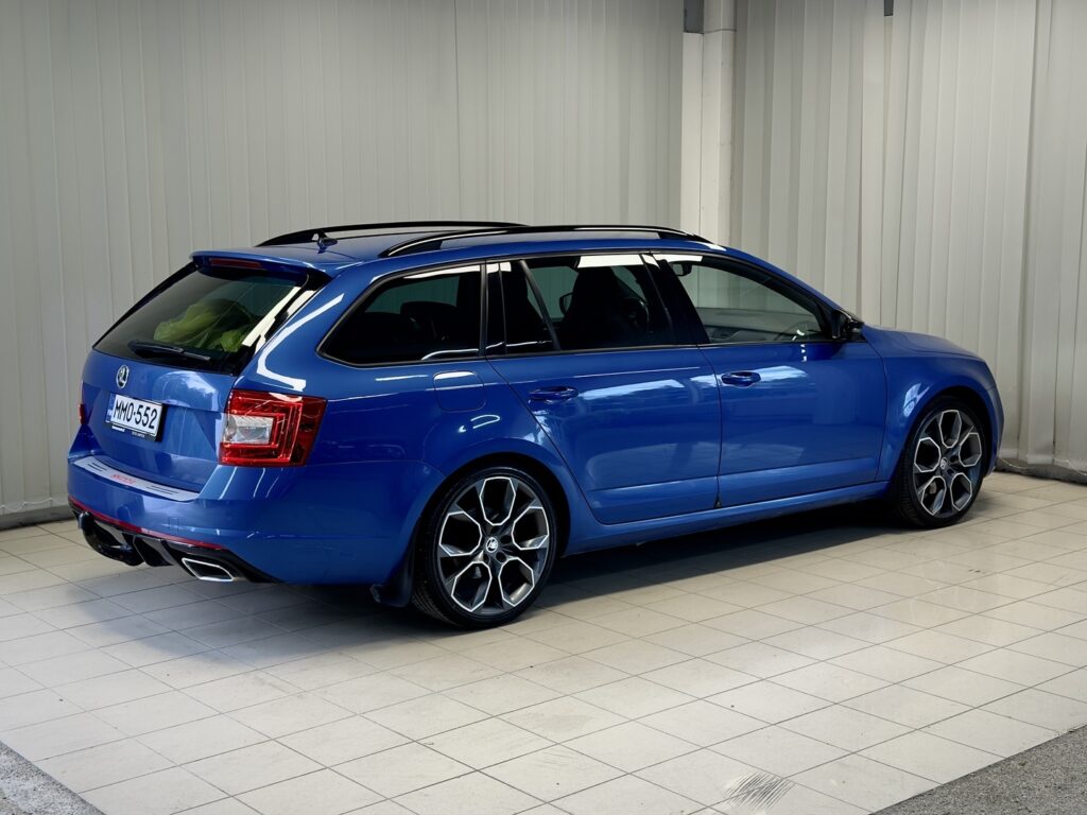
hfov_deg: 39.7
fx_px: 1507
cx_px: 544
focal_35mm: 48
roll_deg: -0.2
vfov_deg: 30.3
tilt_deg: -8.4
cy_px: 408
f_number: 1.78
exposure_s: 1/100
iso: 80
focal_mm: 6.76
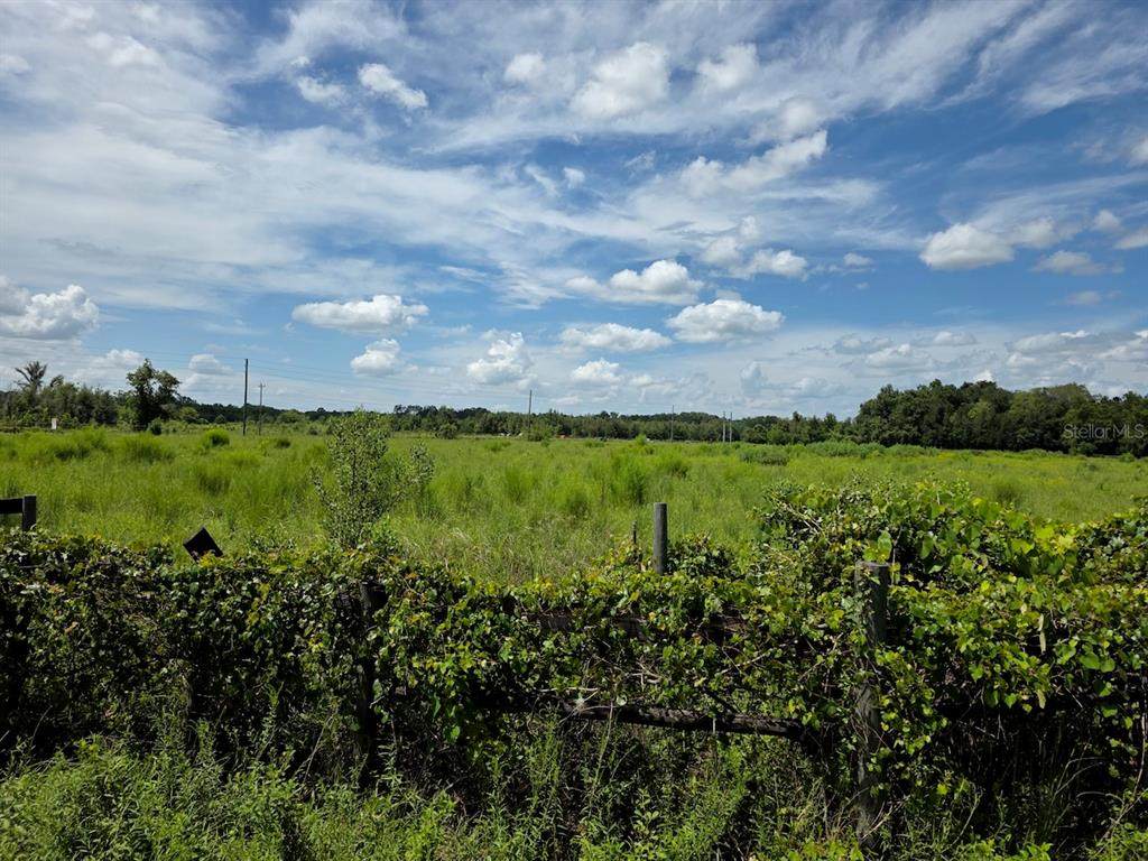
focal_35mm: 23
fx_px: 763
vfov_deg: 58.9
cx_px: 574
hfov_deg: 73.9
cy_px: 430
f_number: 1.7
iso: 64
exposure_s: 1/7944
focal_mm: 6.3
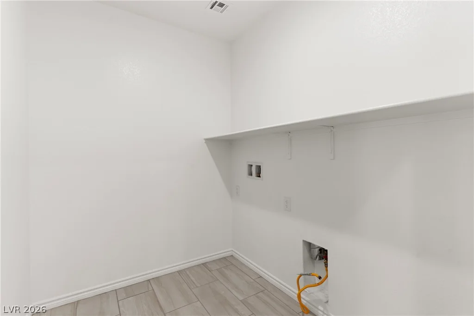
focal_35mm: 17
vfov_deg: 70.5
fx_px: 224
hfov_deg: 93.3
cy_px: 158
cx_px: 237
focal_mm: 17
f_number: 8
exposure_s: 1/15
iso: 400
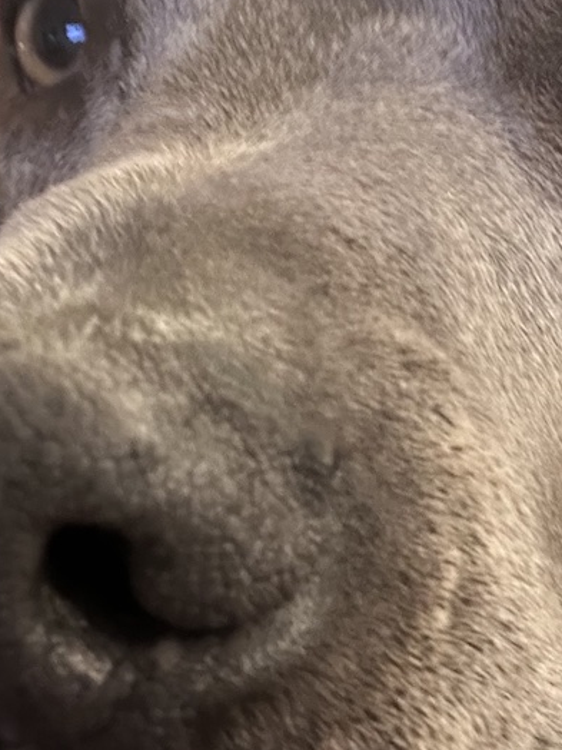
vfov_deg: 34.8
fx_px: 1191
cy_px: 465
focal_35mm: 55
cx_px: 210
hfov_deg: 26.5
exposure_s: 1/15
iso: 800
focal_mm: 2.69
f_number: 1.9
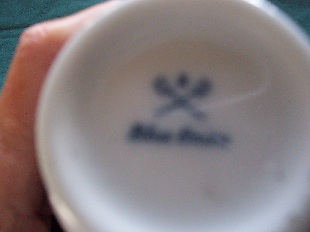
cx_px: 155
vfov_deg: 38.7
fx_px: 331
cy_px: 116
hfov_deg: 50.1
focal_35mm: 37
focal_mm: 5.6
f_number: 2.8
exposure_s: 1/20
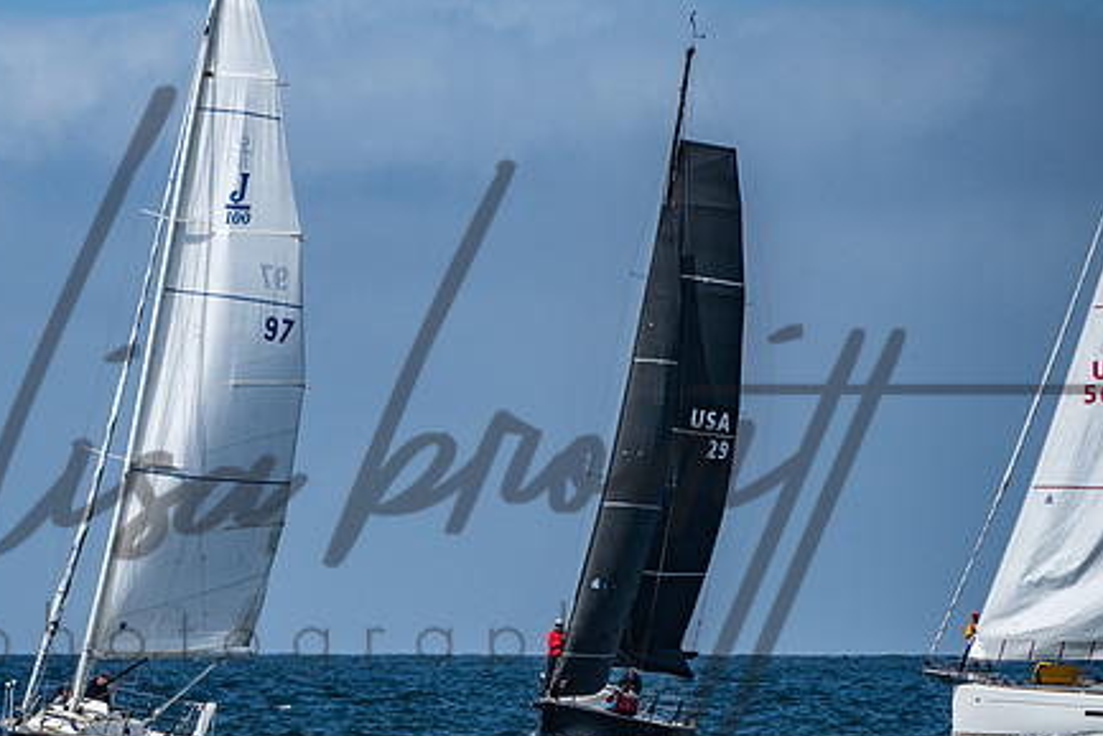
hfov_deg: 6.0
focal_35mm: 344
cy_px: 590
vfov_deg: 4.0
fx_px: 10543
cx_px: 330
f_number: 6.3
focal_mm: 200
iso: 200
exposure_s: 1/2500
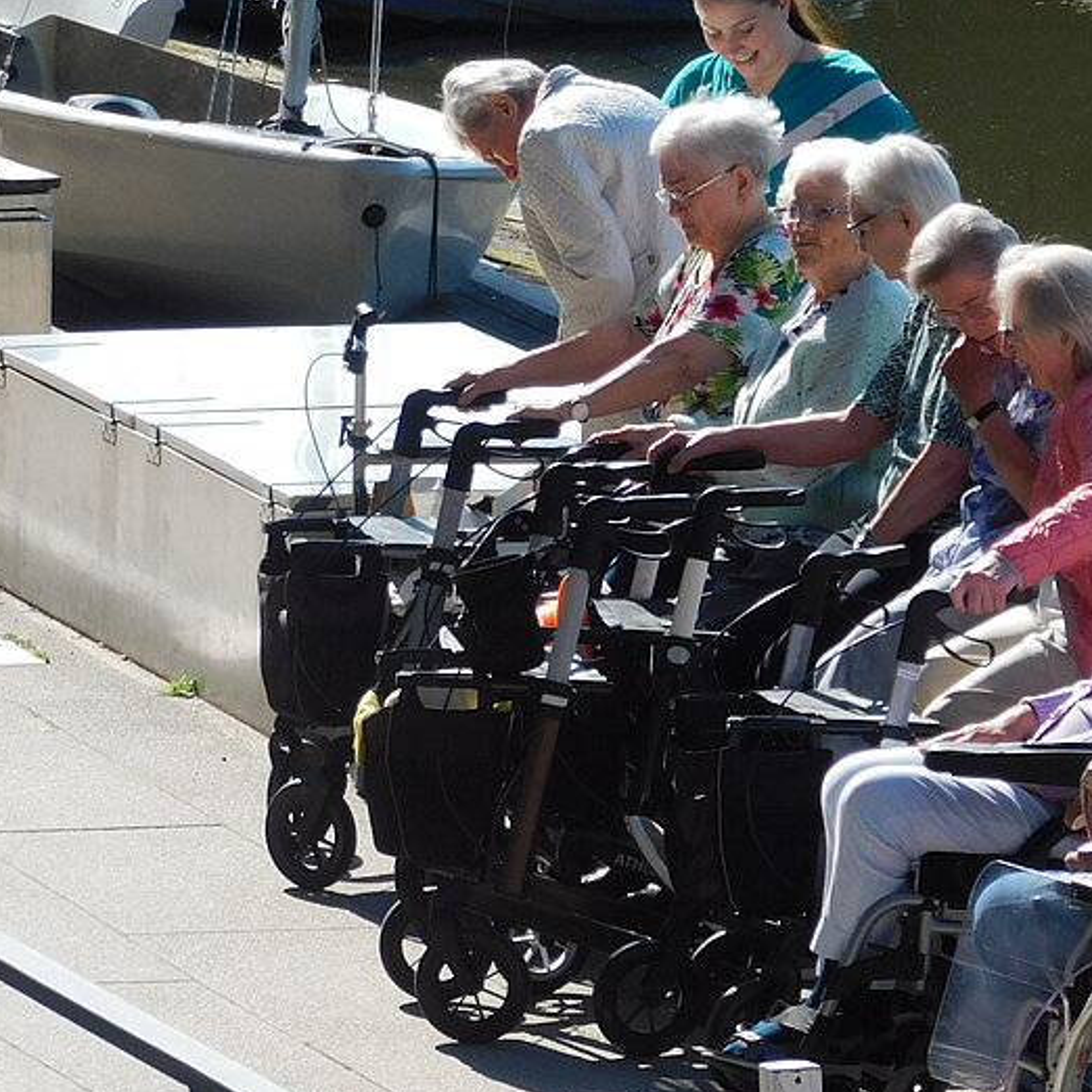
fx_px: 19308
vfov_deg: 3.2
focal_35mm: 541
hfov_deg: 3.2
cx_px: 1111
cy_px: 354
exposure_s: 1/400
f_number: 5.7
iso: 125
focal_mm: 47.2
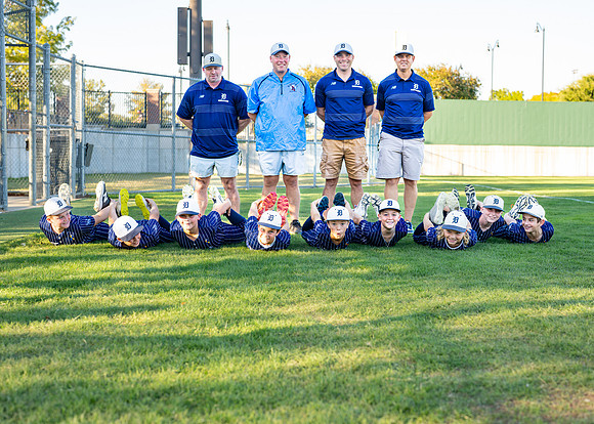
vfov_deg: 24.8
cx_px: 296
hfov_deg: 34.2
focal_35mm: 57
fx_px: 965
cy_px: 206
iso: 250
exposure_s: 1/400
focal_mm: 50
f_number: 3.5
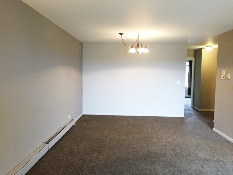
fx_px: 195
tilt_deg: -5.1
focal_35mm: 29
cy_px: 88
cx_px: 116
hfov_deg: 61.7
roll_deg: -0.9
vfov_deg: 48.2
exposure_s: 1/30
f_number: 2.2
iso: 160
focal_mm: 4.15
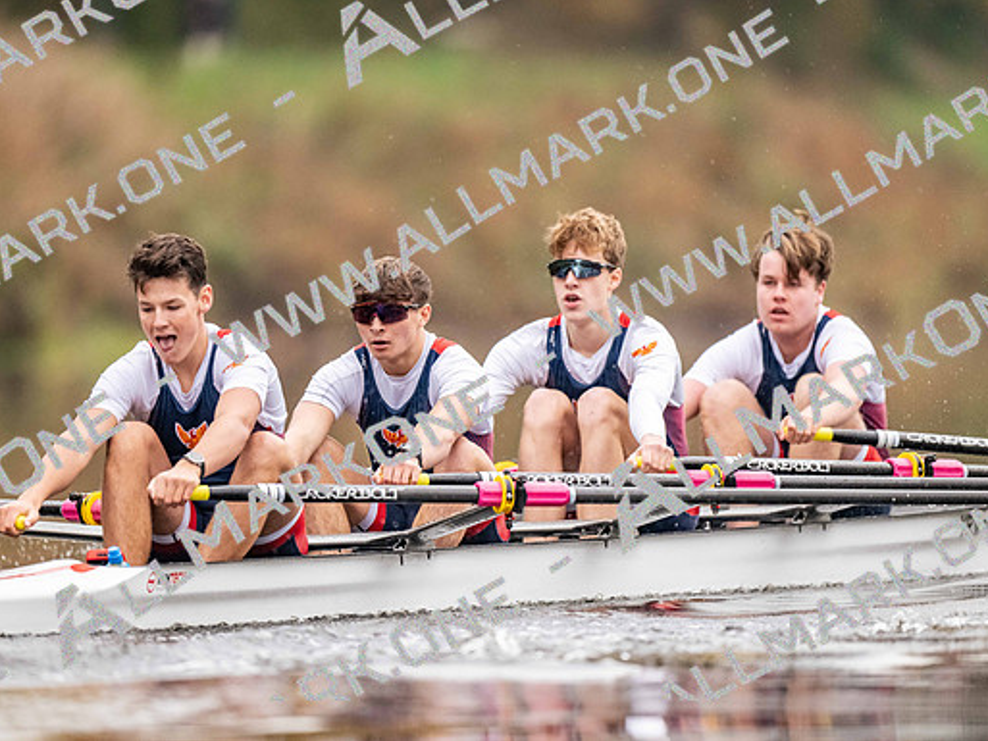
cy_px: 370
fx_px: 18614
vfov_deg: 2.3
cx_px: 447
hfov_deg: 3.0
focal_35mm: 652
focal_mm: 600
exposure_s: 1/2500
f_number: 4
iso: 4500
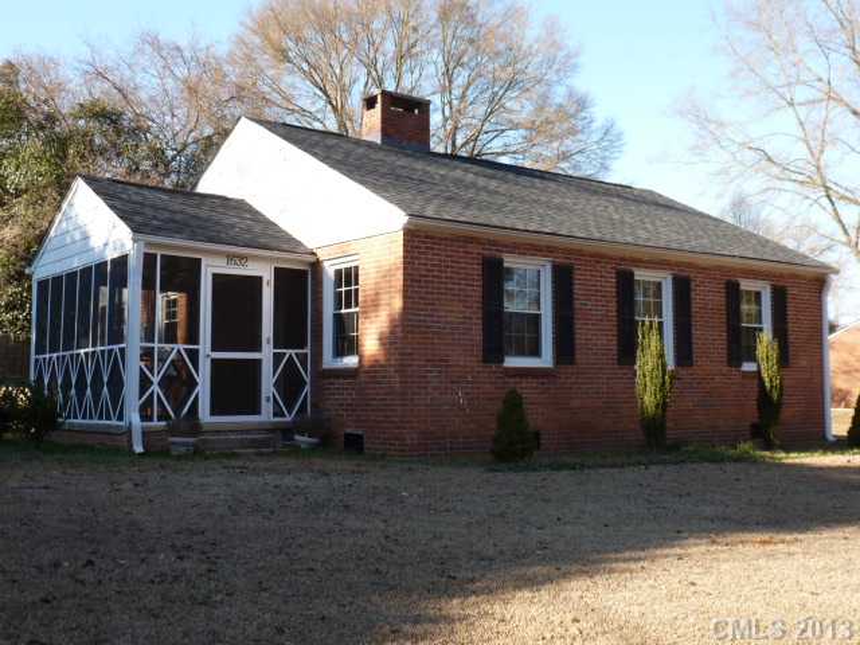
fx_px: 1019
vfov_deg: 35.1
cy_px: 322
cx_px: 430
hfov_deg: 45.8
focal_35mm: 41
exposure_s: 1/200
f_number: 3.9
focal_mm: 7.4
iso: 100
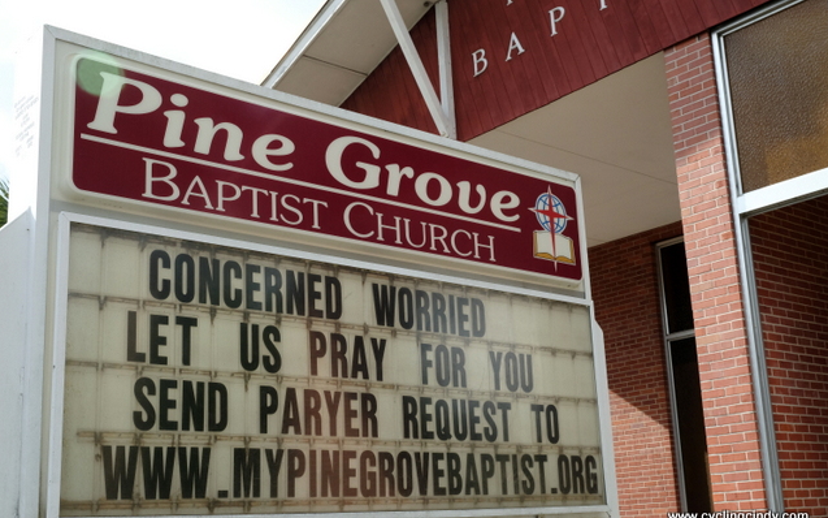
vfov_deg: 29.9
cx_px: 415
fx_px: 970
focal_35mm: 43
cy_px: 264
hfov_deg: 46.2
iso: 500
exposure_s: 1/340
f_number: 9
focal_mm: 27.7
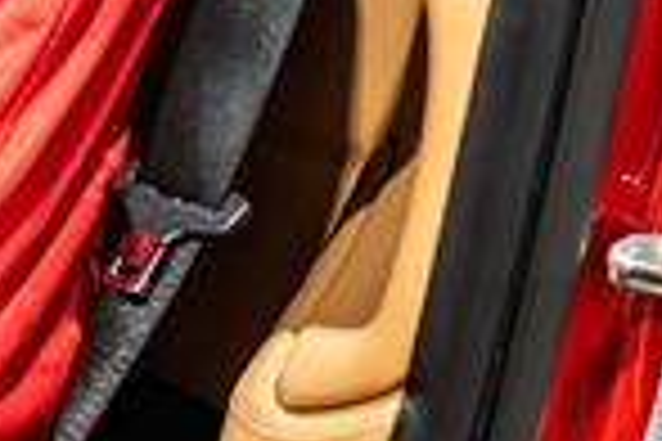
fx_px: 2004
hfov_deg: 15.5
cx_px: -612
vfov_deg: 12.1
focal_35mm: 109
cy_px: -173
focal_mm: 25
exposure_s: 1/20
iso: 1600
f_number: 4
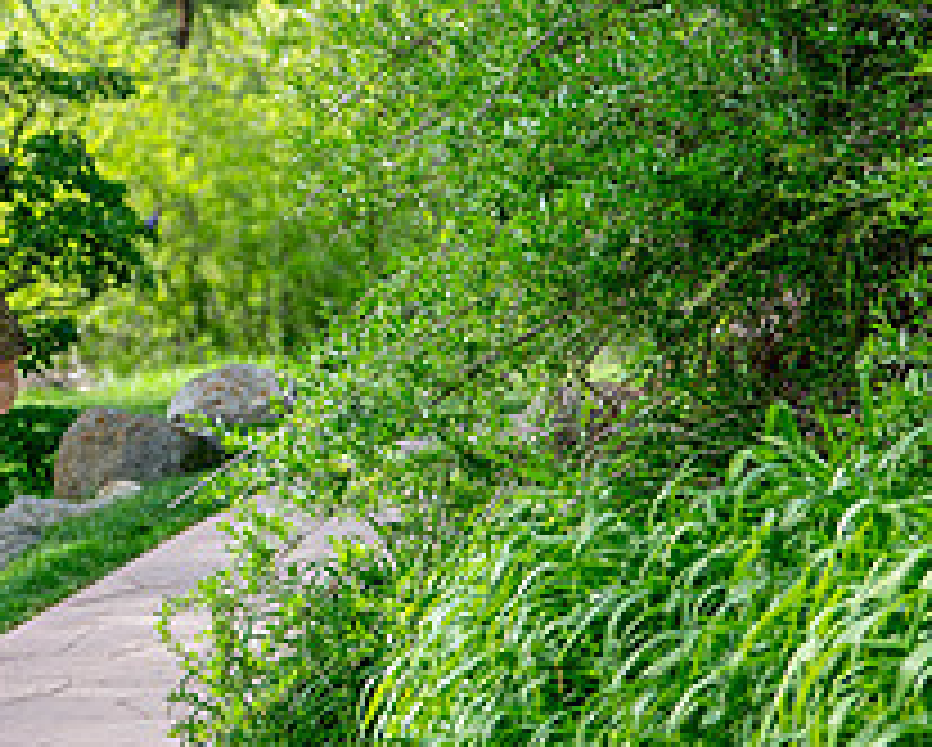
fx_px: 5605
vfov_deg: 7.6
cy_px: 275
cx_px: -119
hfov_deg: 9.4
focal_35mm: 203
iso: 400
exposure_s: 1/640
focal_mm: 72
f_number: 3.2
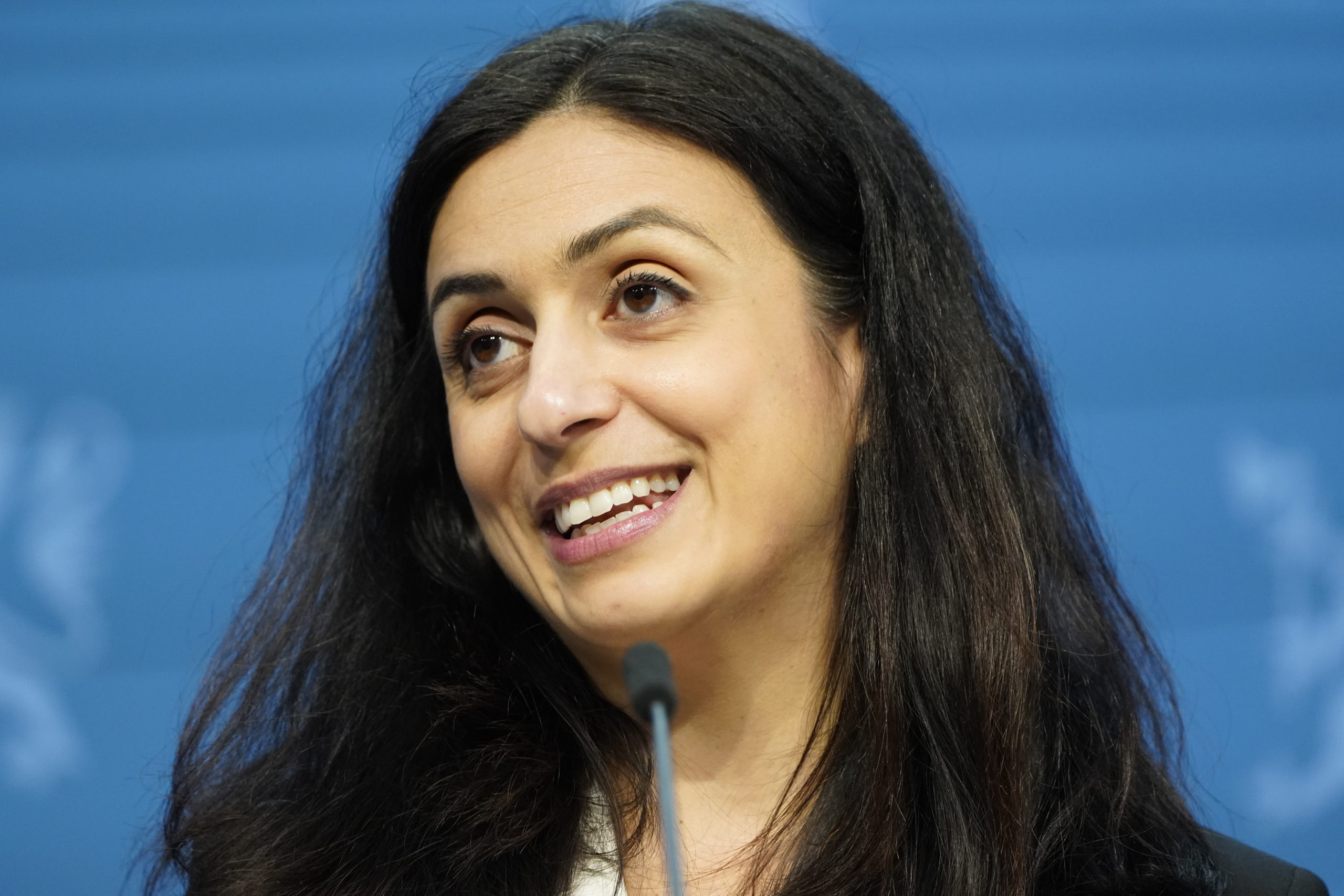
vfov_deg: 5.0
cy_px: 448
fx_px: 10304
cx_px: 672
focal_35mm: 276
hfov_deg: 7.5
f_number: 5.6
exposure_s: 1/400
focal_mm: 276
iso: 4000
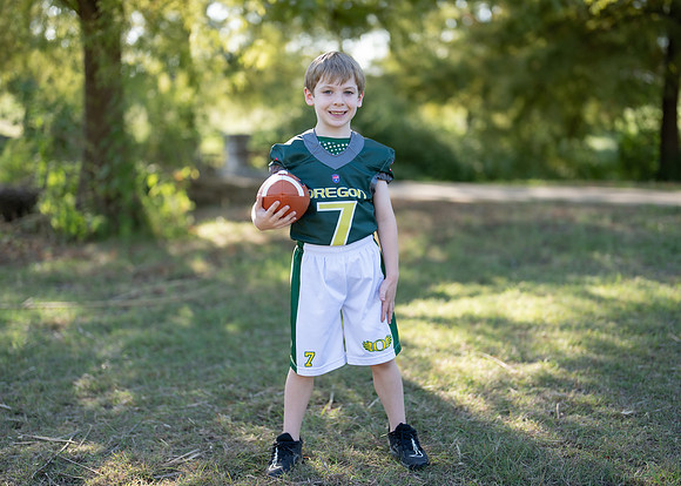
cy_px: 249
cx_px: 346
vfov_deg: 25.2
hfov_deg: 34.8
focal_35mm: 56
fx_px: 1087
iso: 100
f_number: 1.2
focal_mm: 50
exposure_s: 1/1250
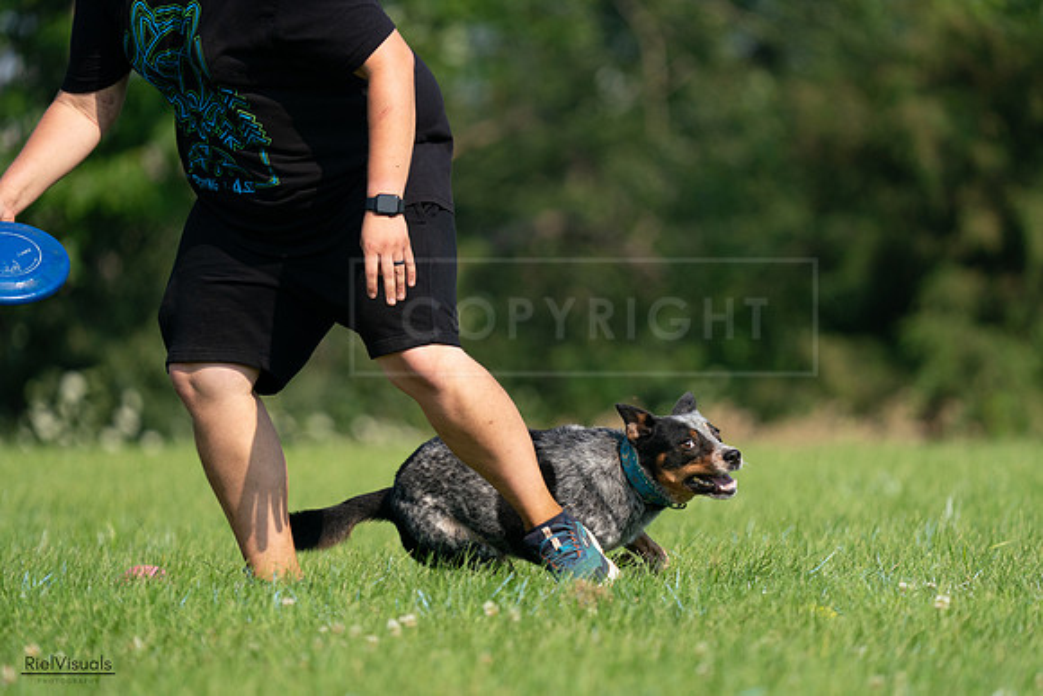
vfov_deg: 3.0
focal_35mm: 456
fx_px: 13214
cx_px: 522
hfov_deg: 4.5
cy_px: 348
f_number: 6.3
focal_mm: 456
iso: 1250
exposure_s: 1/4000
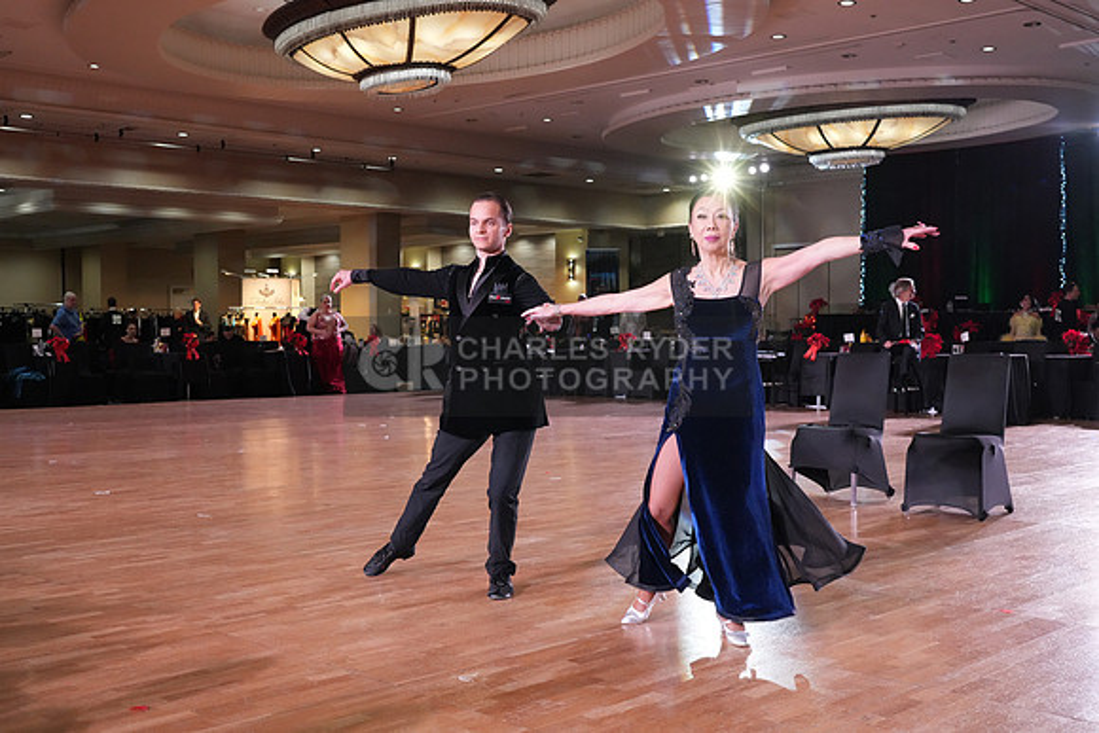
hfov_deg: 48.4
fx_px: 1221
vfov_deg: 33.4
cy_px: 366
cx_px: 550
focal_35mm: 40
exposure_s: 1/320
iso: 5000
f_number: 5.6
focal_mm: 40
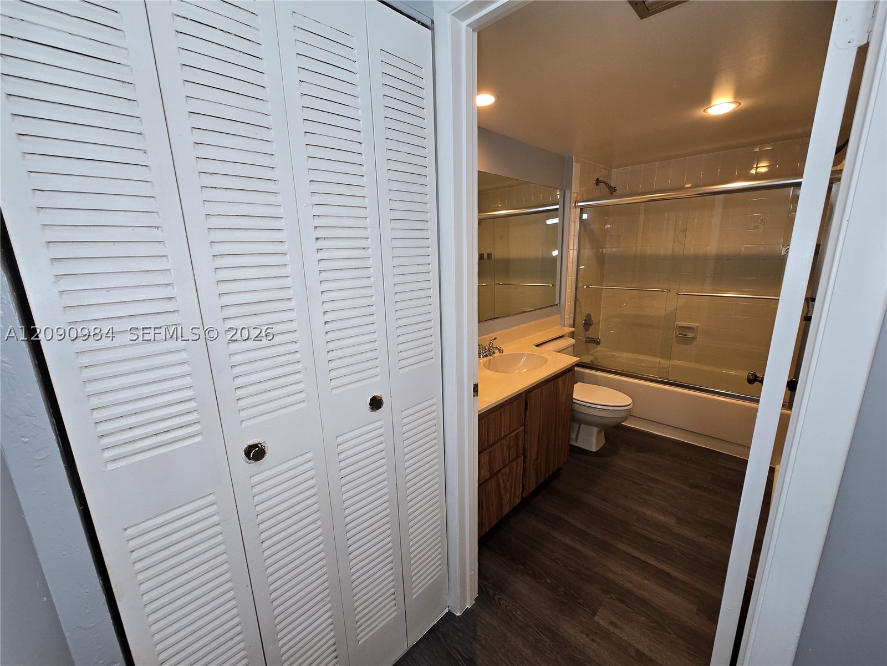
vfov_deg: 89.9
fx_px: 333
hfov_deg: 106.2
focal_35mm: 13
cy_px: 333
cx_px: 444
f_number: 2.2
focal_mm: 2.2
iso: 125
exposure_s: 1/60
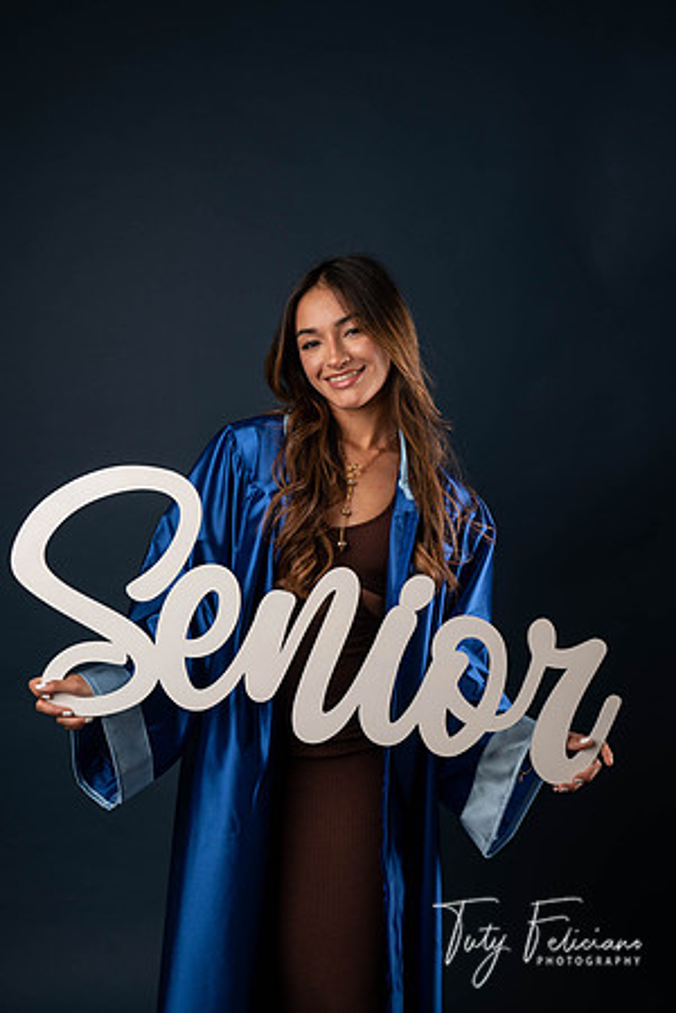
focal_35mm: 58
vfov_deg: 34.5
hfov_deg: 23.4
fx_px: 1634
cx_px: 338
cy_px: 506
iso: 200
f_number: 5.6
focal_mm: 58
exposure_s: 1/100
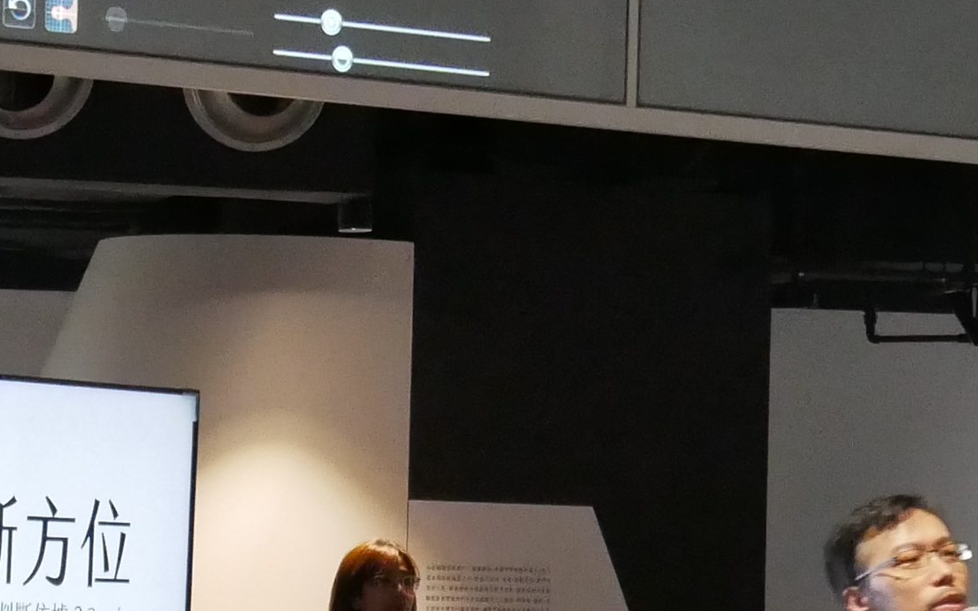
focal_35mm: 201
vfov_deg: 6.5
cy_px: 380
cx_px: 451
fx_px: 5358
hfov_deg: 10.4
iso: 3200
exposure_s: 1/60
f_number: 4.9
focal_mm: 23
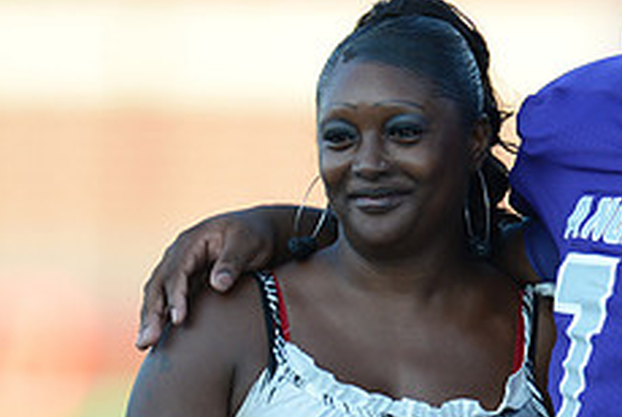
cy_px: 367
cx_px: 644
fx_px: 23960
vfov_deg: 1.0
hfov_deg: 1.5
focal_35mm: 1385
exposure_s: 1/1250
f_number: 4
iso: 800
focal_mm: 550
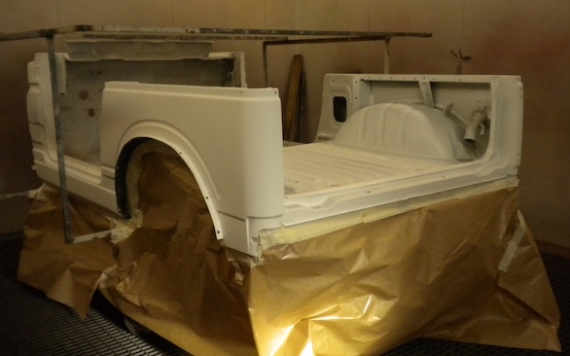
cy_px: 201
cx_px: 284
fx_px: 590
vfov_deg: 33.5
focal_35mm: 38
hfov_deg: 51.6
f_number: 3.1
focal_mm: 6.3
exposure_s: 1/582
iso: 400
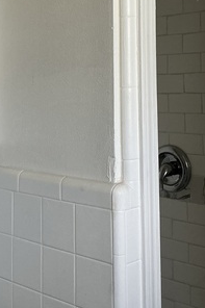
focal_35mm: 63
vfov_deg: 31.2
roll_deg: -0.5
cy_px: 68
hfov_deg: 21.5
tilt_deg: +2.2
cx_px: 78
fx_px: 539
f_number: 1.8
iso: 64
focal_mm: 3
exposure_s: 1/122
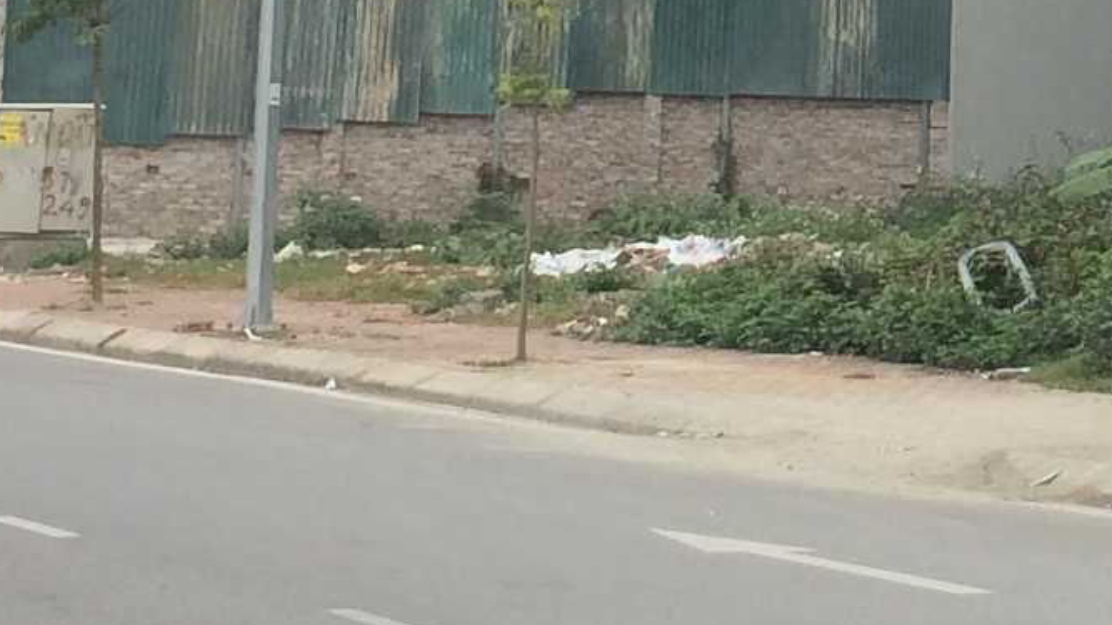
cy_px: -513
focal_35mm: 160
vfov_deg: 7.4
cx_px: 1390
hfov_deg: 13.0
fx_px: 4717
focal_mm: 4.12
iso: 32
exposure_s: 1/451
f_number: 2.2
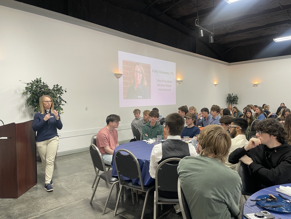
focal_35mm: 26
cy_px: 110
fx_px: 219
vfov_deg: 53.1
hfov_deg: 67.3
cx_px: 146
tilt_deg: -2.5
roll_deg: +0.9
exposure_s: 1/60
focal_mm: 4.2
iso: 125
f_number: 1.6
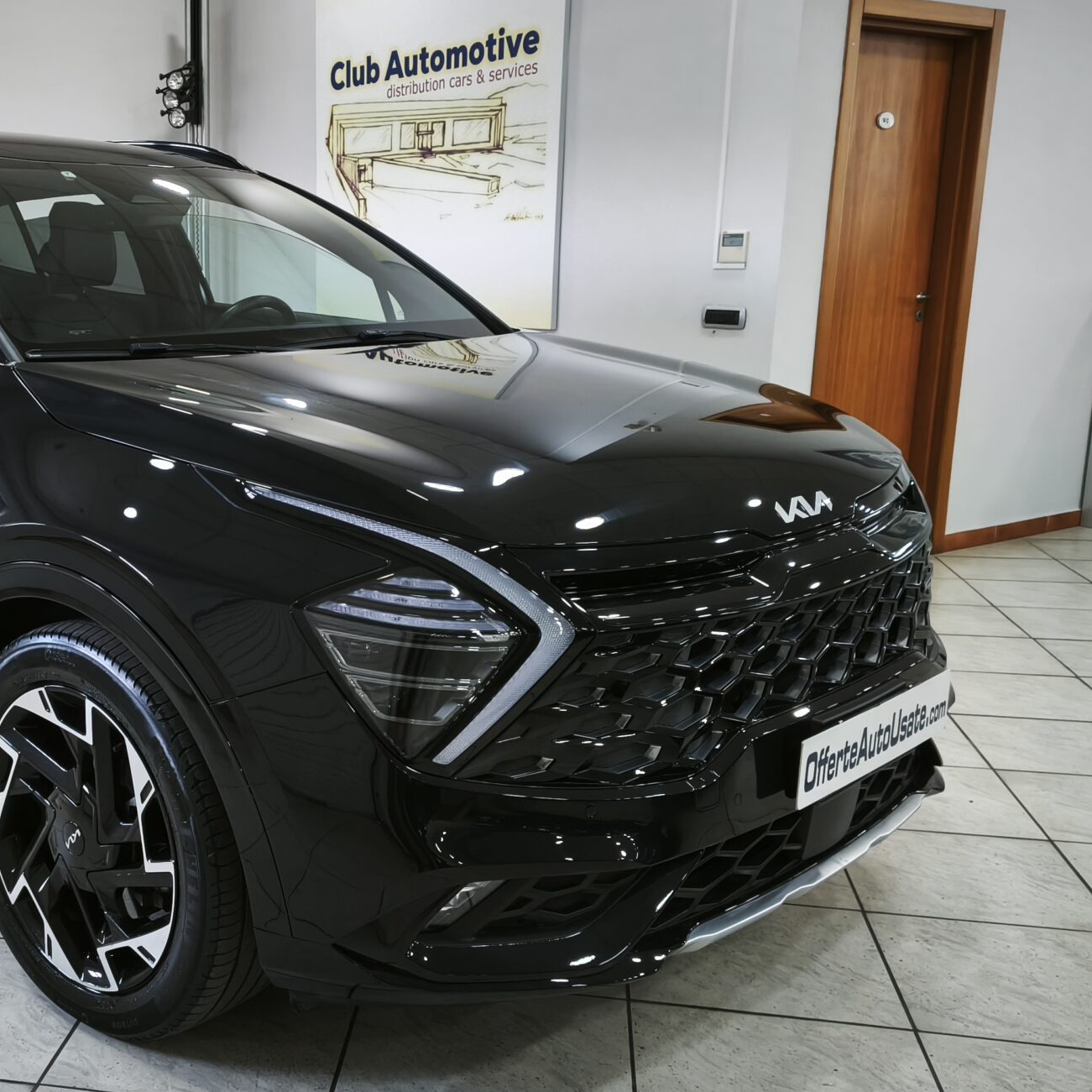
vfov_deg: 41.8
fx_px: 1428
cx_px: 249
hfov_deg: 40.5
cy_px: 588
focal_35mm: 40
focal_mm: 5.35
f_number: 1.7
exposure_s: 1/50
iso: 800
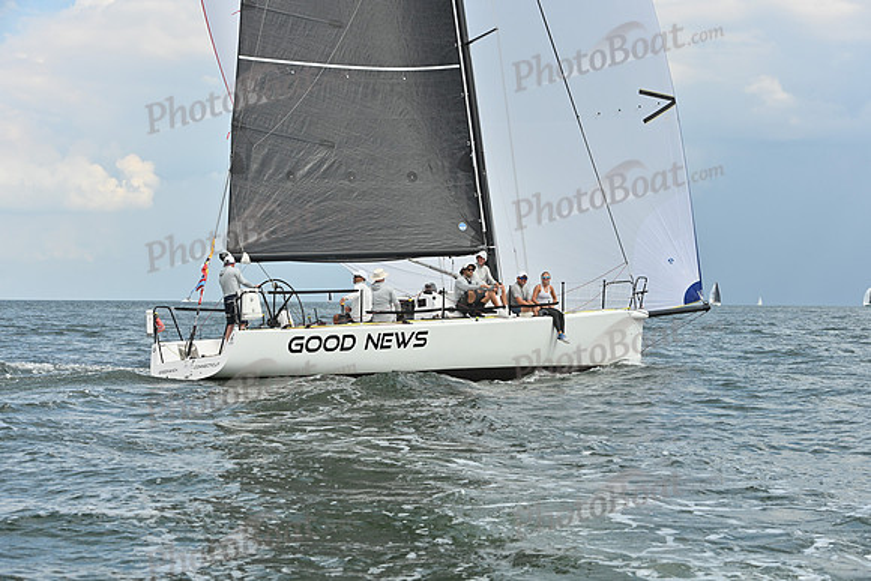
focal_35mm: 75
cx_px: 436
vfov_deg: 18.2
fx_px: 1815
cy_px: 290
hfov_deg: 27.0
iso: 320
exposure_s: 1/1600
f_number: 6.3
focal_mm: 75
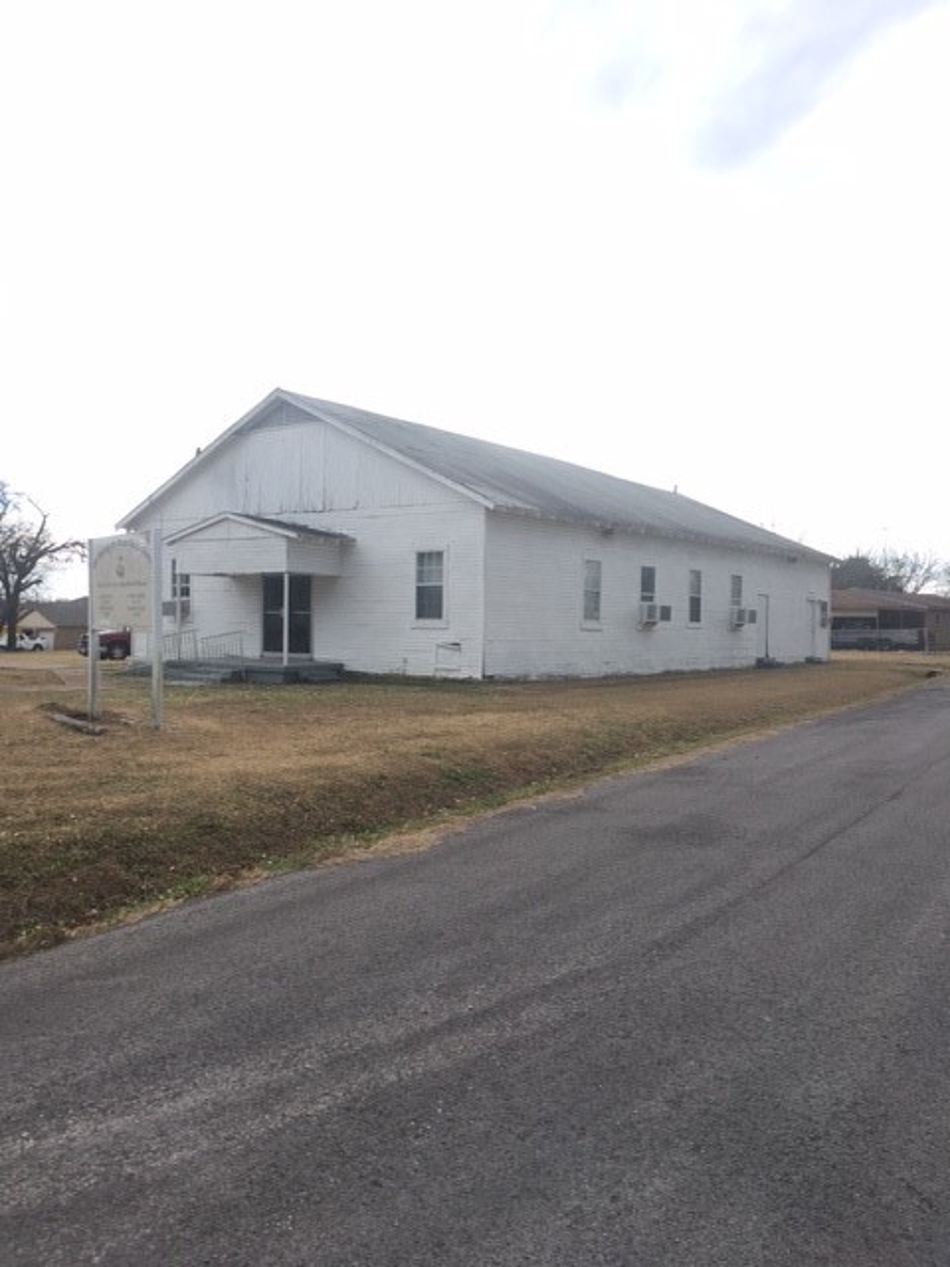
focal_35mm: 29
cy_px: 634
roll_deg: -1.3
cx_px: 475
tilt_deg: -1.6
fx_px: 1061
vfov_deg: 61.7
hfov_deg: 48.2
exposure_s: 1/493
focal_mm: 4.15
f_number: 2.2
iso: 25
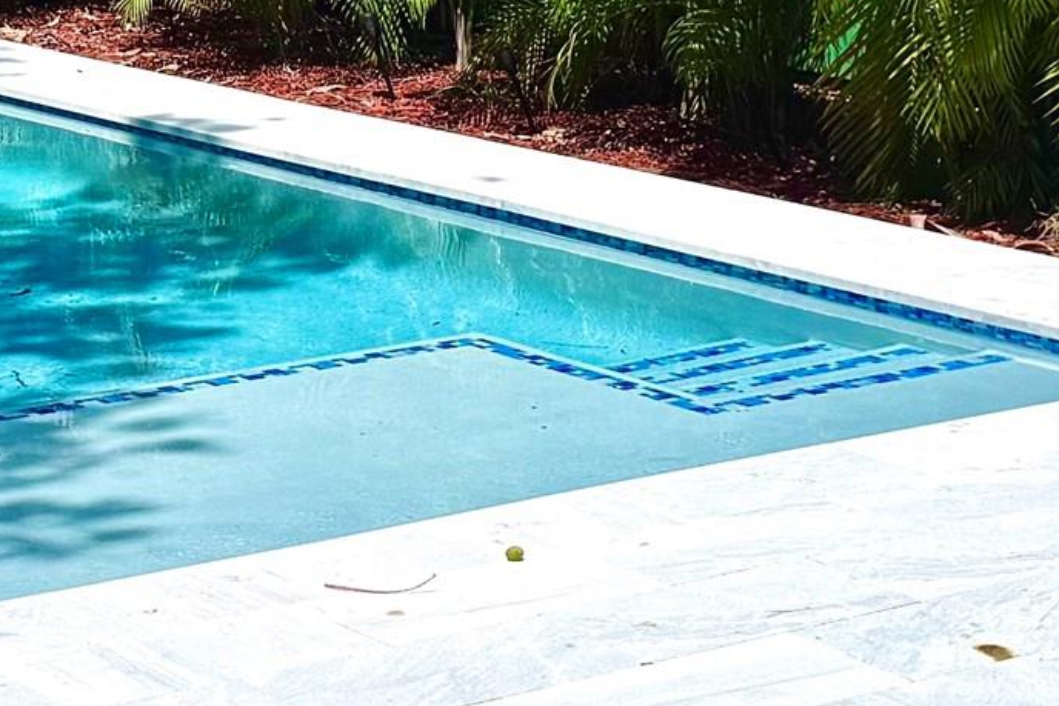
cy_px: -30
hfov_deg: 31.5
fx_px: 1706
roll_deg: +1.4
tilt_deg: -9.4
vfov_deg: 22.3
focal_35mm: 58
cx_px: -34
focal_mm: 6.76
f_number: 1.78
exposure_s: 1/11905
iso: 80
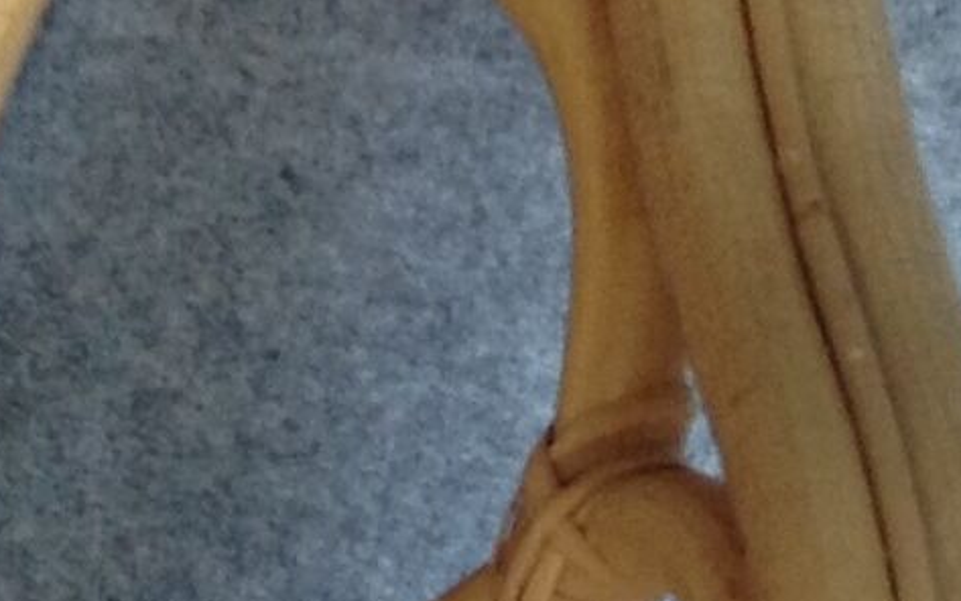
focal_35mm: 203
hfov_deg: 9.7
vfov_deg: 6.1
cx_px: -841
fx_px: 5319
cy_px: 1671
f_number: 2.4
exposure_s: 1/15
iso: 100
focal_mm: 4.28
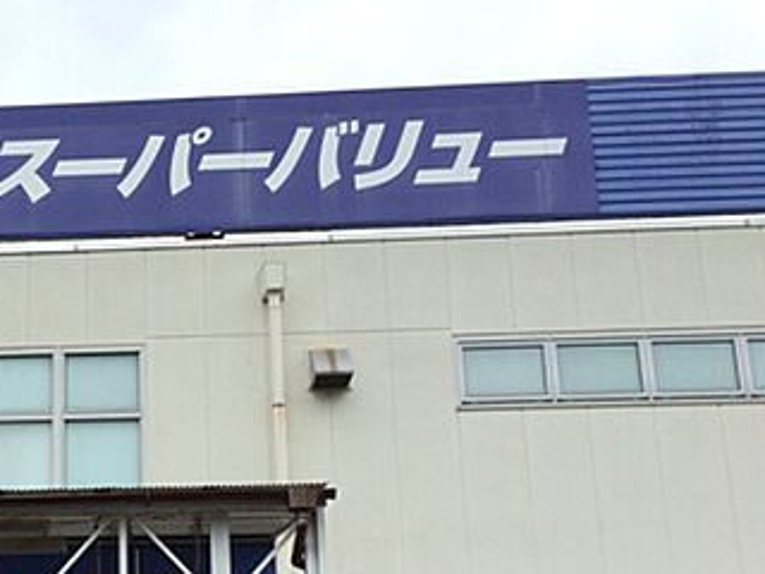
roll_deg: -0.6
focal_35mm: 58
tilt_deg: +15.5
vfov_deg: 24.2
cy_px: 557
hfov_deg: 31.1
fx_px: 1282
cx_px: 22
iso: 32
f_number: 2.2
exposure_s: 1/1140
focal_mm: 4.15
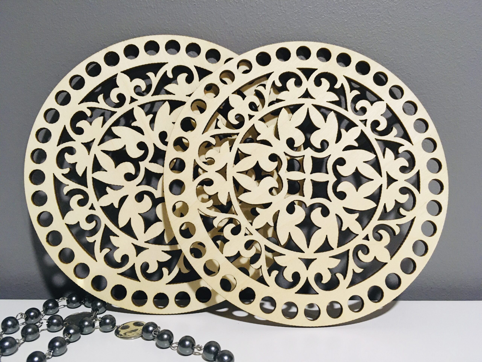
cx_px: 241
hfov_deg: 61.7
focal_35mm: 29
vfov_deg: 48.2
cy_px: 181
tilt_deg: -9.5
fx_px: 404
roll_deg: -0.6
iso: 200
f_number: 2.2
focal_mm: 4.15
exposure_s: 1/33
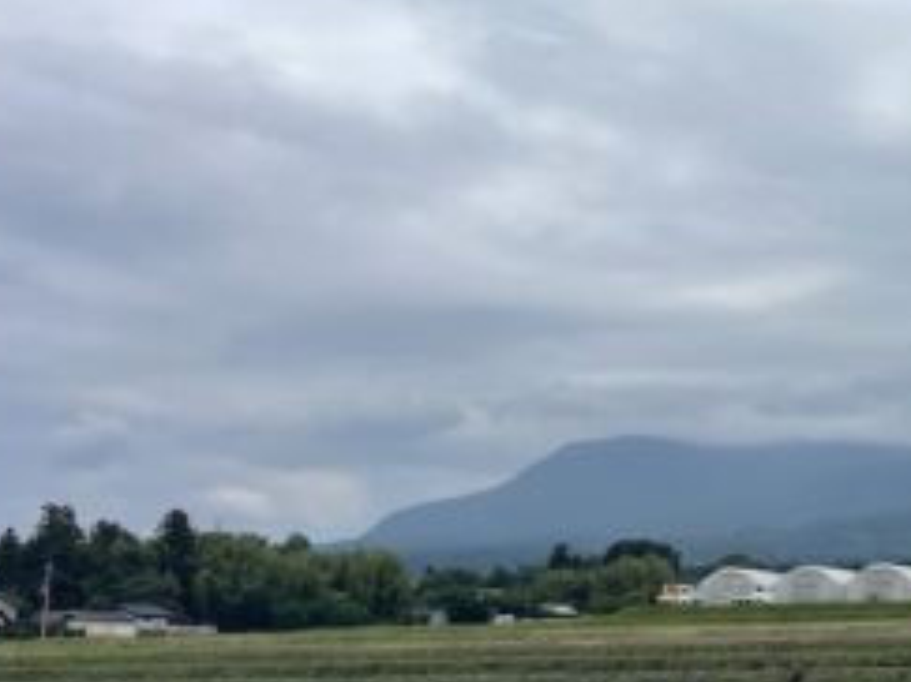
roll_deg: +0.0
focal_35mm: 72
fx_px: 1894
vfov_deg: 20.4
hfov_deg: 23.7
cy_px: 249
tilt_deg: +11.6
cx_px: 1200
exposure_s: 1/7407
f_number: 1.6
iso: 32
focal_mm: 5.1
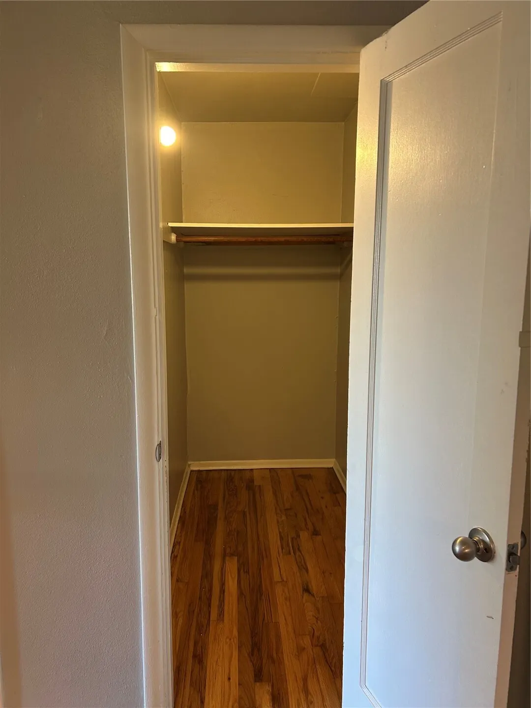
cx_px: 266
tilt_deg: -5.4
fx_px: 532
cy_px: 354
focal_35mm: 26
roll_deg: +0.1
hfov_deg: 53.1
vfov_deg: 67.3
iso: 100
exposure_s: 1/60
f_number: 1.5
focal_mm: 5.7
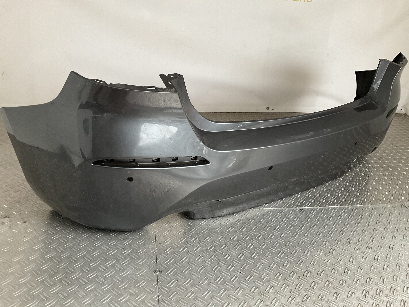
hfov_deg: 61.7
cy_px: 154
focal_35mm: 29
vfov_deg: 48.2
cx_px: 204
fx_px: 343
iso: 160
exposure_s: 1/50
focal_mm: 3
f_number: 1.8
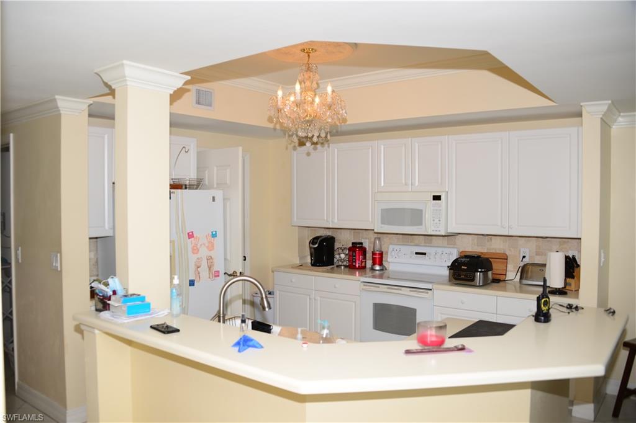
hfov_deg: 65.5
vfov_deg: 46.4
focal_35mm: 28
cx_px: 318
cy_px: 212
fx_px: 494
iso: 100
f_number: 4
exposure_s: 1/60
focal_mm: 28
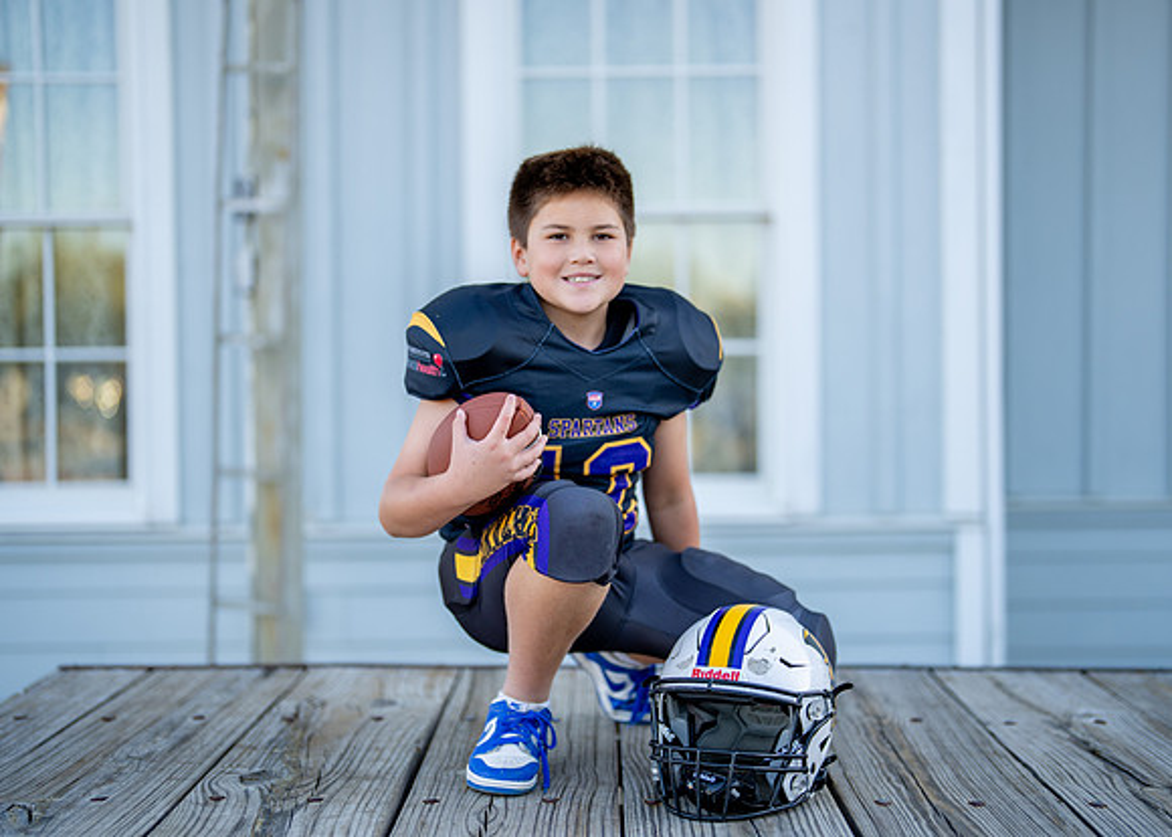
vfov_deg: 26.2
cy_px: 414
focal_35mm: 54
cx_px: 602
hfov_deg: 36.1
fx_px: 1798
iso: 100
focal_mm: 50
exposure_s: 1/1250
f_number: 1.2
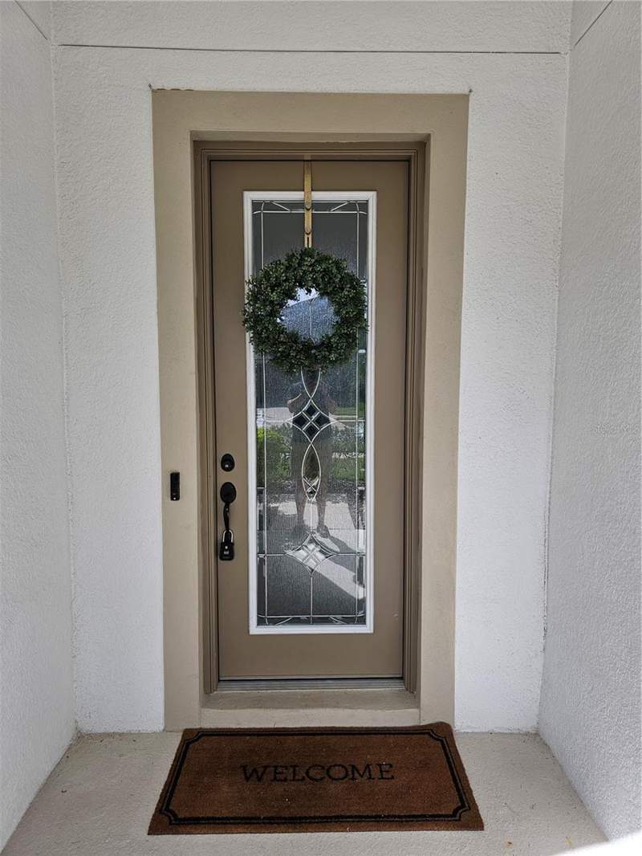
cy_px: 428
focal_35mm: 23
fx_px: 569
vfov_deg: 73.9
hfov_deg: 58.9
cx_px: 321
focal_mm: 6.3
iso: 16
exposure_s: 1/499
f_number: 1.7
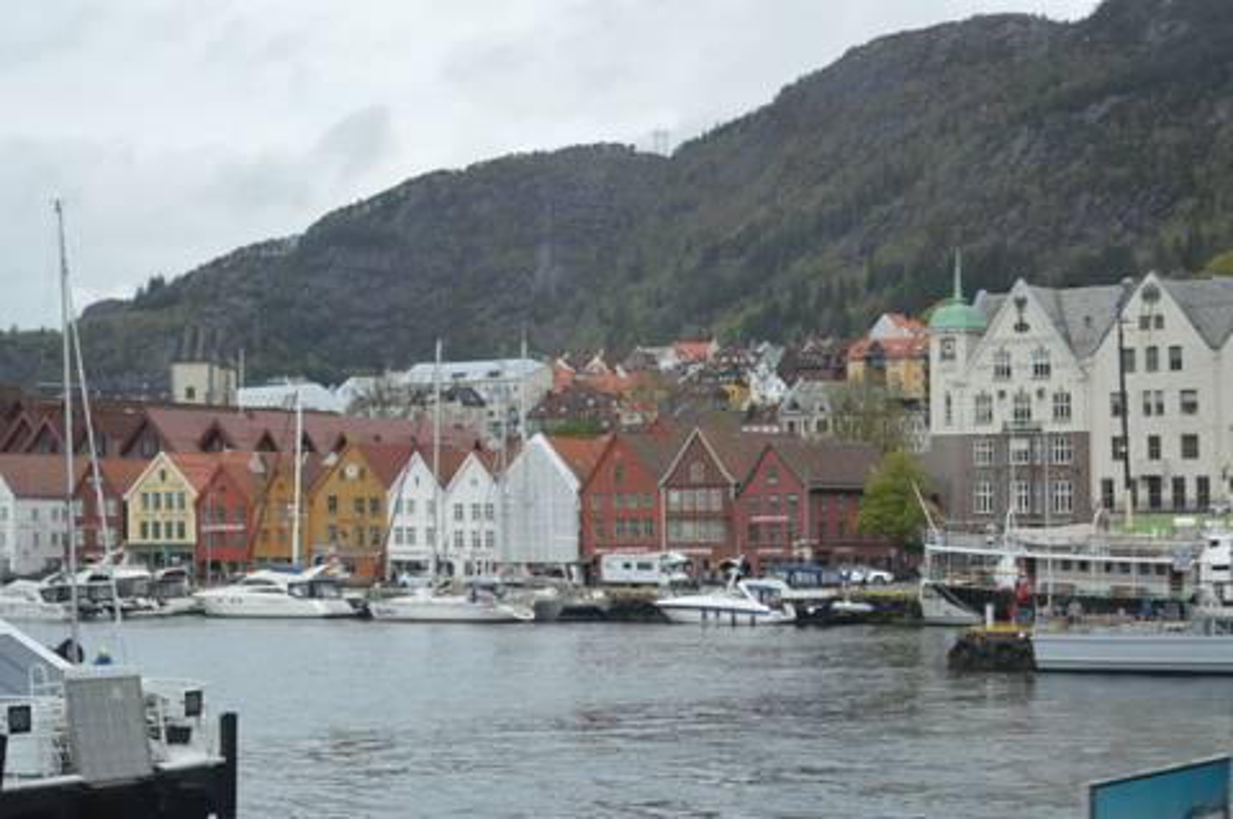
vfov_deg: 16.5
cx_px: 616
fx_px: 2823
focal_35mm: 82
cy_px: 410
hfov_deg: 24.6
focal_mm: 55
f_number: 5.6
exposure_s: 1/125
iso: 280
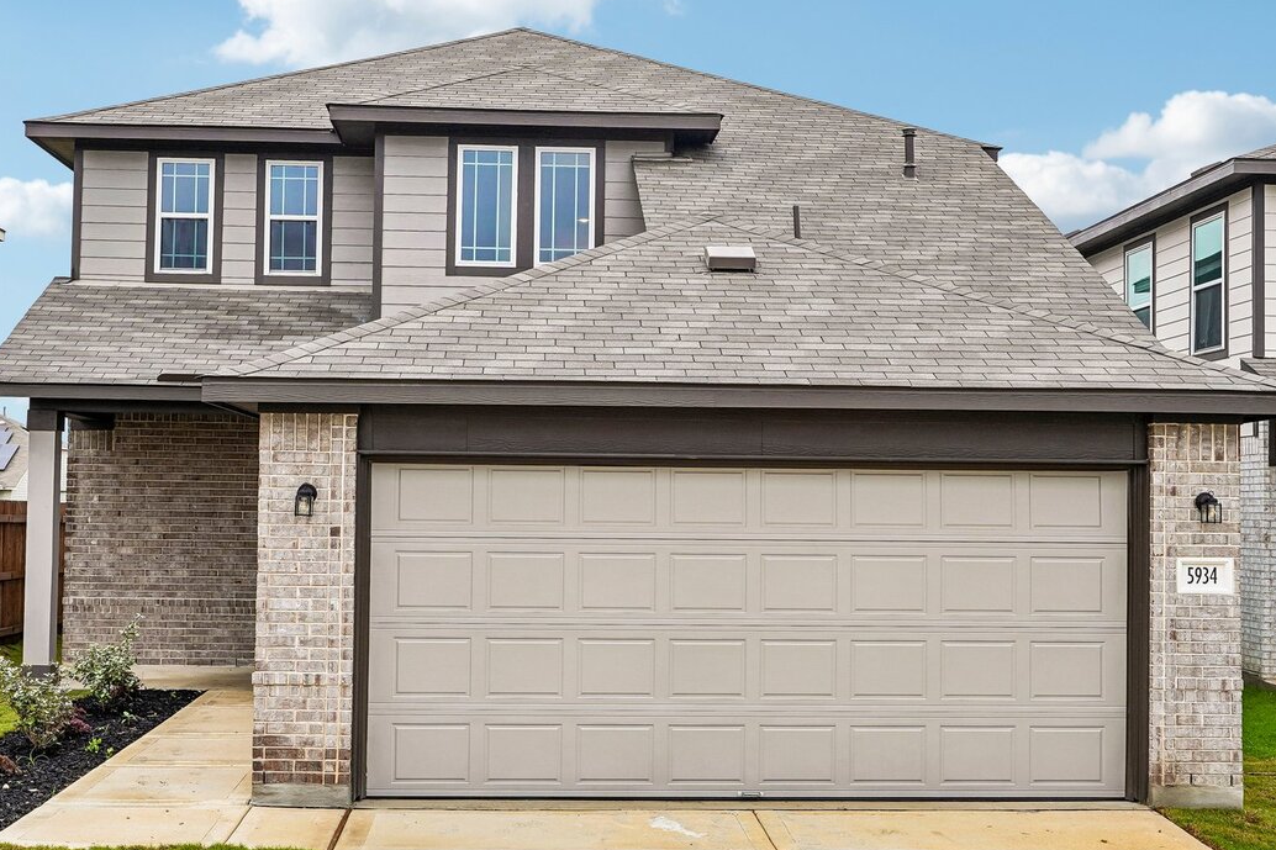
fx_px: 1666
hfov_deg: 41.9
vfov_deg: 28.6
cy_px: 429
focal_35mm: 47
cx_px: 616
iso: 100
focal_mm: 30
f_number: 8
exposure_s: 1/60
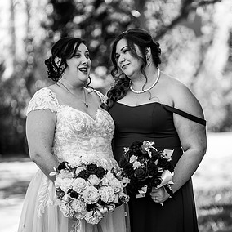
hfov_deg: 7.4
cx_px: 118
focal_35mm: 236
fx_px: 1789
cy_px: 114
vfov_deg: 7.4
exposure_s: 1/1250
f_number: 2.8
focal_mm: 175
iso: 400
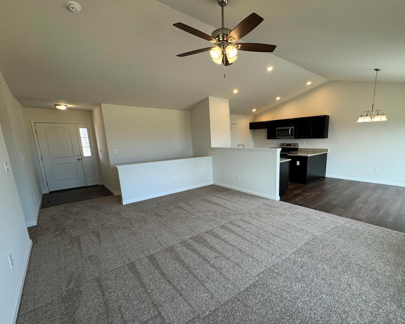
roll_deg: +0.7
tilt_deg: -10.8
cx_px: 230
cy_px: 173
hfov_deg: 92.6
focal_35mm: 16
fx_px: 192
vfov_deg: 80.2
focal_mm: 2.22
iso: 100
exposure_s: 1/120
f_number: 2.2
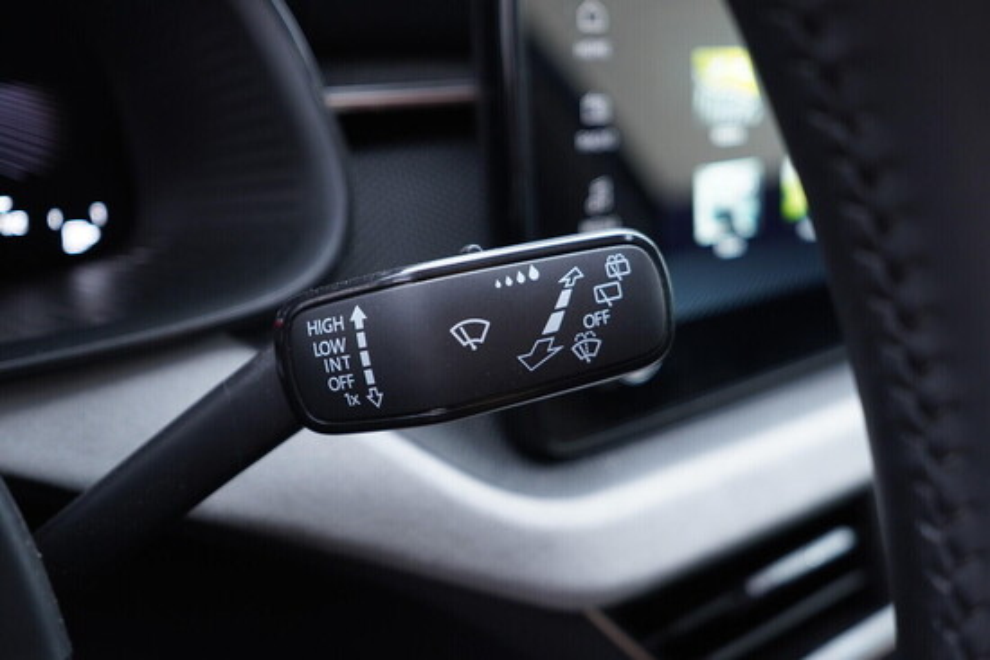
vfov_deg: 36.9
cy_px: 330
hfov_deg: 53.1
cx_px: 495
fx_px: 990
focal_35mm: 36
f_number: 2.8
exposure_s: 1/40
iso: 400
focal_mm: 24
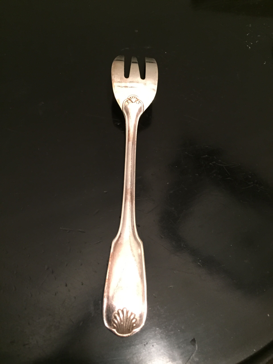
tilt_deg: -60.7
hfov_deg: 48.2
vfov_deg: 61.7
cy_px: 182
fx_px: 305
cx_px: 136
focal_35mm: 29
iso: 250
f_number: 2.2
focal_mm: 4.15
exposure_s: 1/17
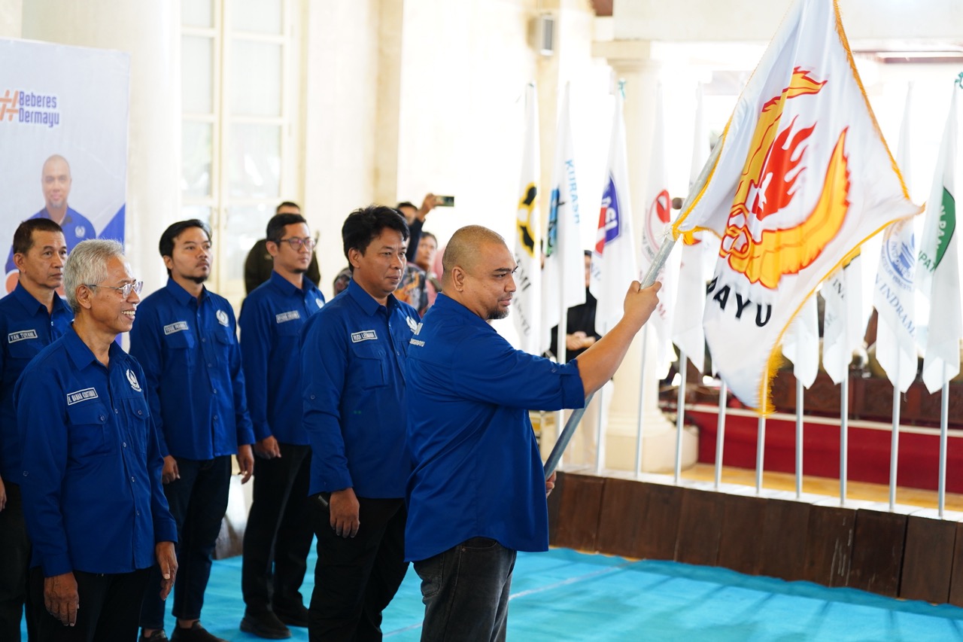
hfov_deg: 28.8
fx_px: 1872
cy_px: 321
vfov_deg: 19.5
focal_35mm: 70
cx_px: 482
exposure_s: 1/80
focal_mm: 70
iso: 1600
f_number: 2.8
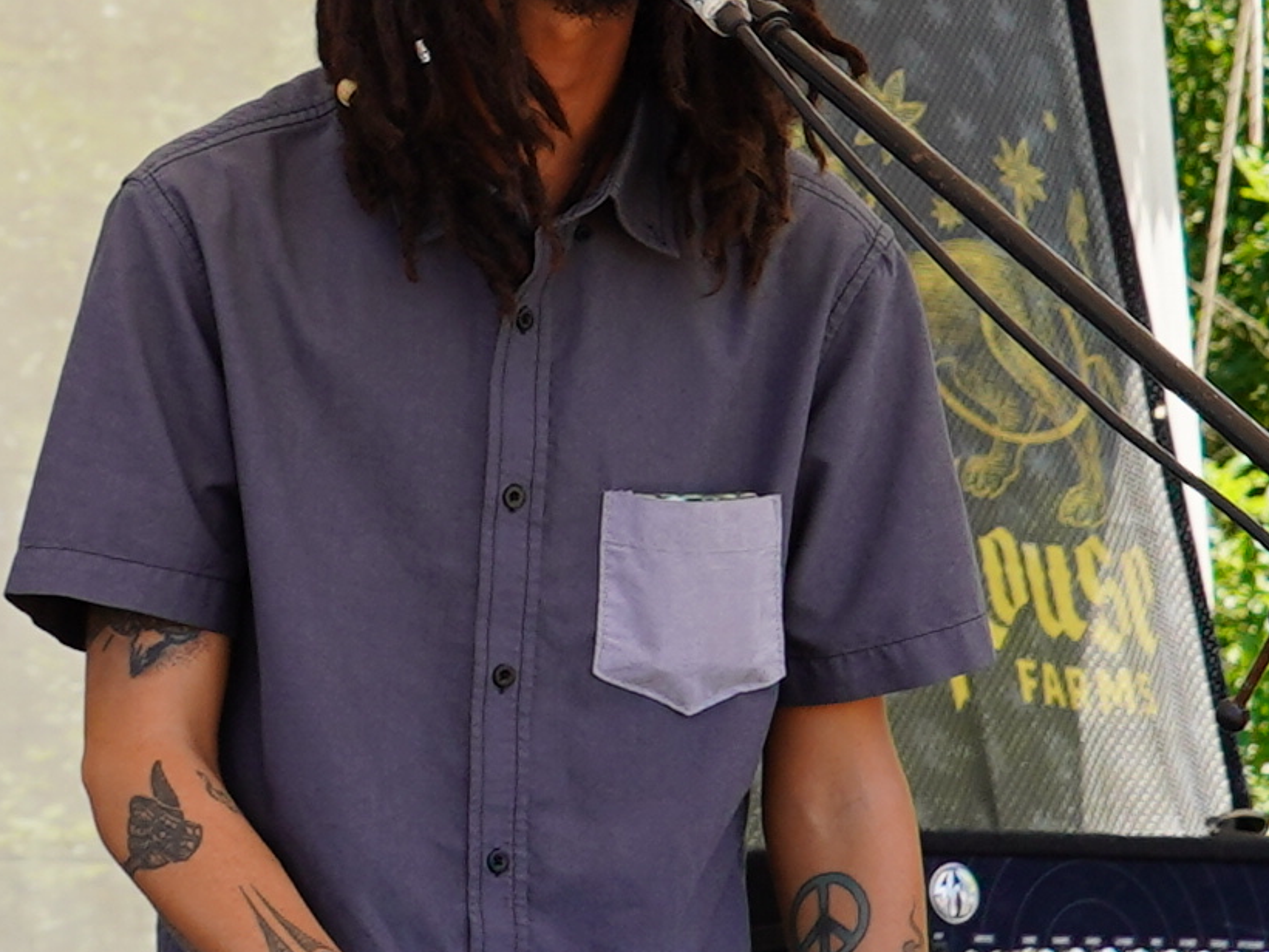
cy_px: 36
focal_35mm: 260
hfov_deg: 7.5
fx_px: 9533
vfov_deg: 5.7
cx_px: -739
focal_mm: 37
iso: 100
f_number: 7.1
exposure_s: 1/100
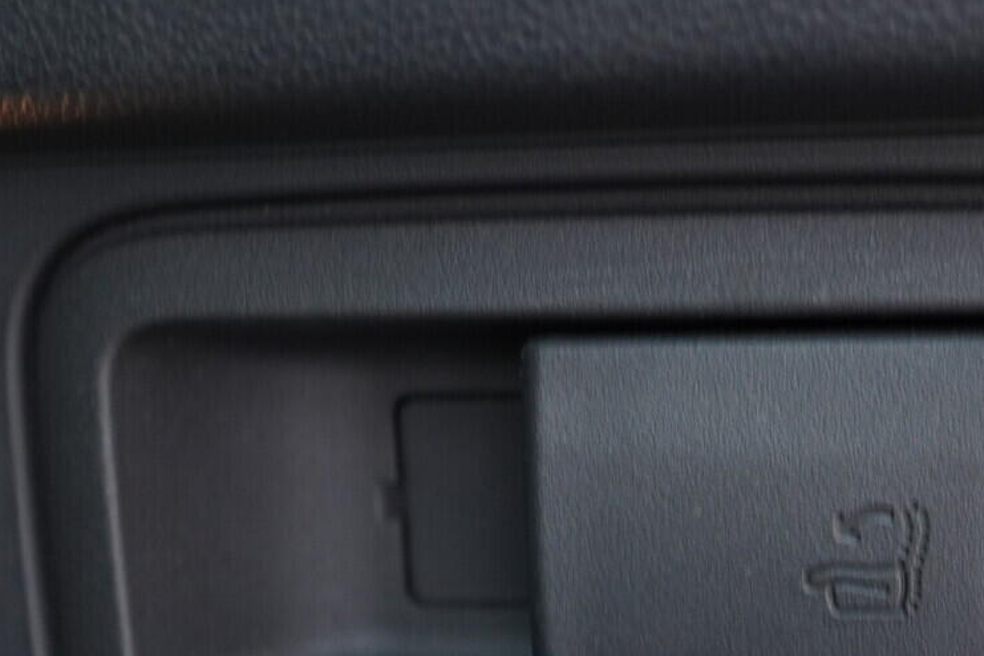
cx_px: 693
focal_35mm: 70
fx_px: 1913
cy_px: 507
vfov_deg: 19.3
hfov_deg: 28.6
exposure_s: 1/40
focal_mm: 24
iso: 800
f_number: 2.8
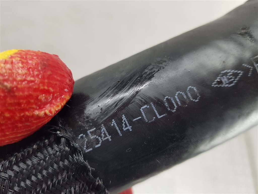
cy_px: 97
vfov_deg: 53.1
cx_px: 129
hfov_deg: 67.3
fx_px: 194
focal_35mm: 26
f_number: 1.7
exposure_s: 1/100
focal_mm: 4.2
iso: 125
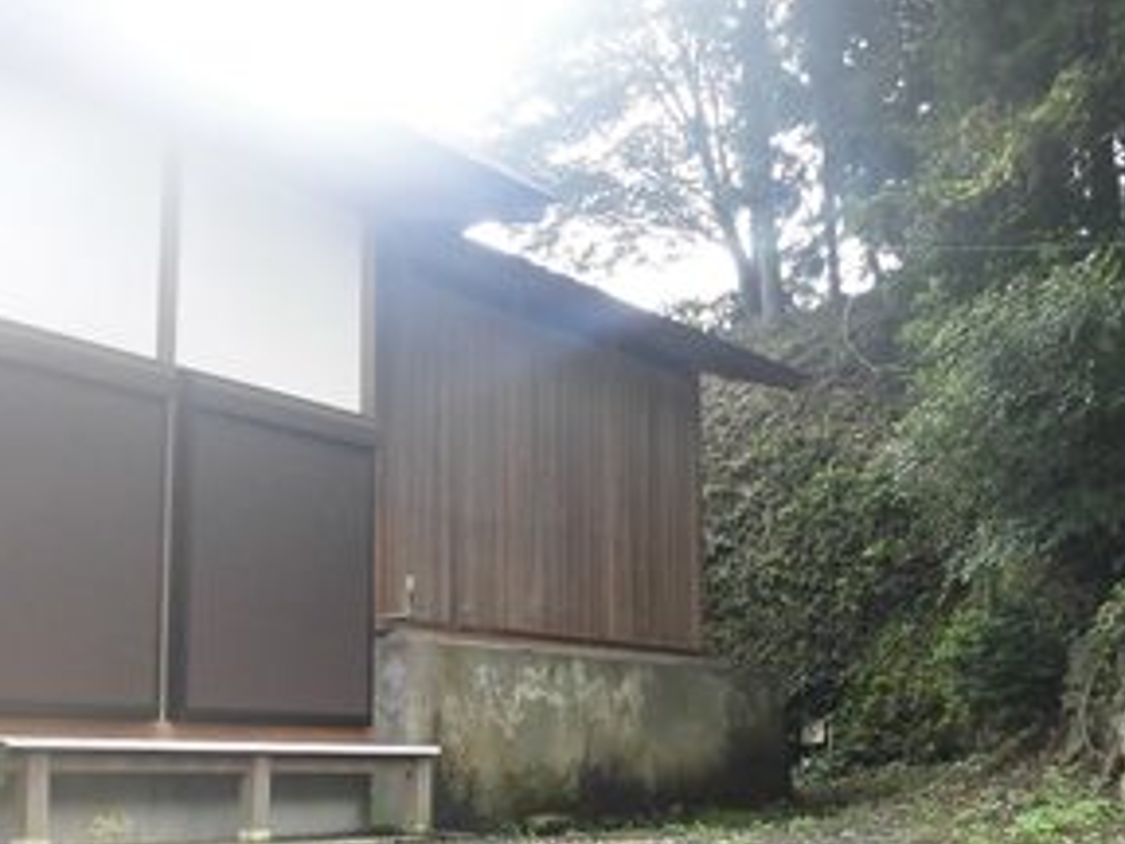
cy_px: 524
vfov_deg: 29.6
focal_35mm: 49
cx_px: 646
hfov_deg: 38.8
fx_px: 1592
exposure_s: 1/80
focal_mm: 4.3
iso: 160
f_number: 3.1
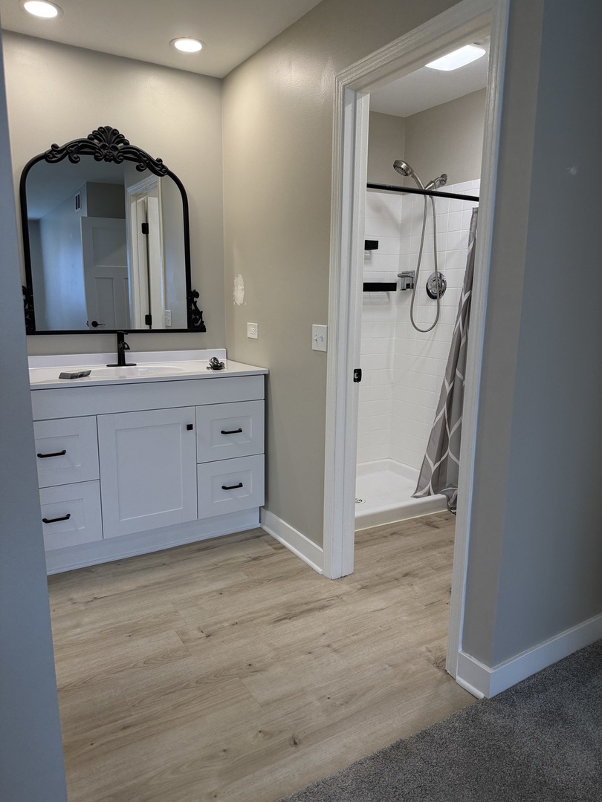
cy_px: 401
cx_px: 301
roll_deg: -0.5
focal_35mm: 24
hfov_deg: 56.8
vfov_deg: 71.6
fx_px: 557
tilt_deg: -10.3
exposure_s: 1/232
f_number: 1.78
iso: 160
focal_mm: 6.76
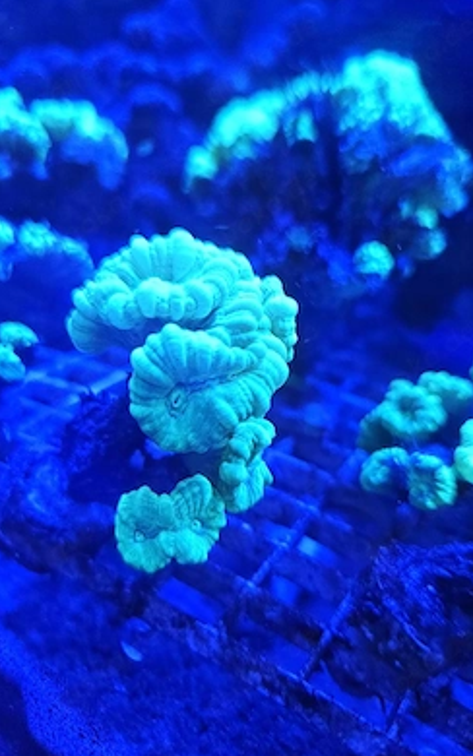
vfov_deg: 72.5
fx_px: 515
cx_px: 285
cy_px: 382
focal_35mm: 25
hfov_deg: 49.0
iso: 200
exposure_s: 1/61.7
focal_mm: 5.4
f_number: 1.8
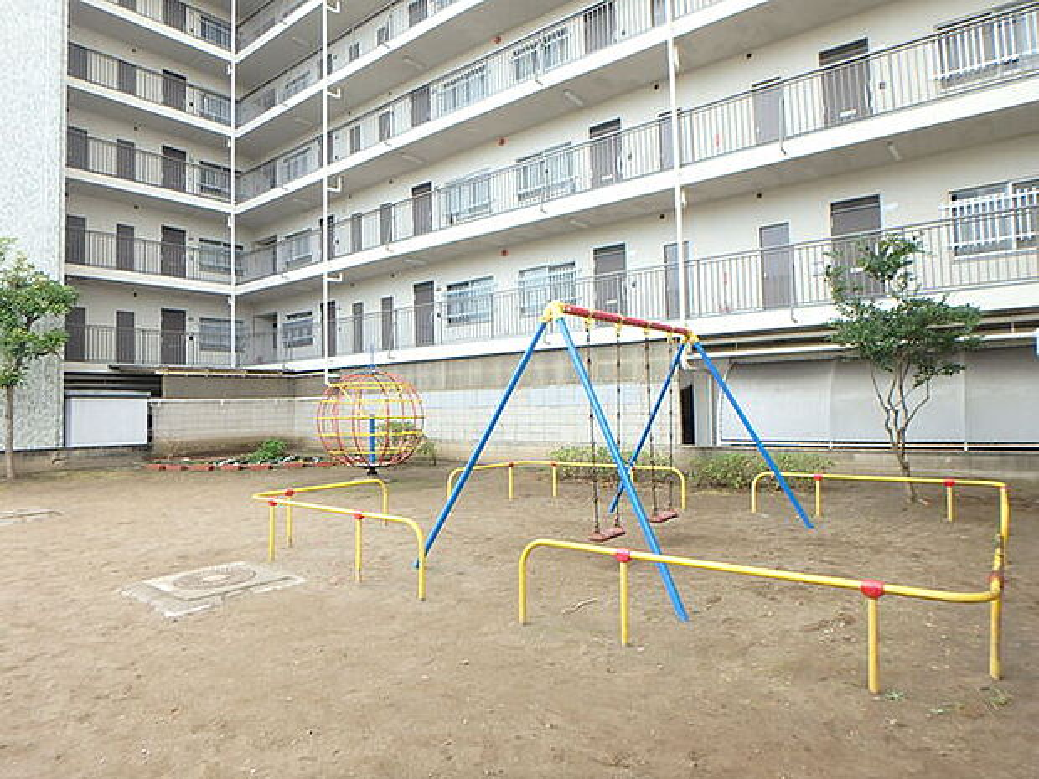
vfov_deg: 63.4
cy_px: 390
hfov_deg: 79.0
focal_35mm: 21
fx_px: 630
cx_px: 520
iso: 125
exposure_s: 1/100
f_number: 3.5
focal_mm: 3.7
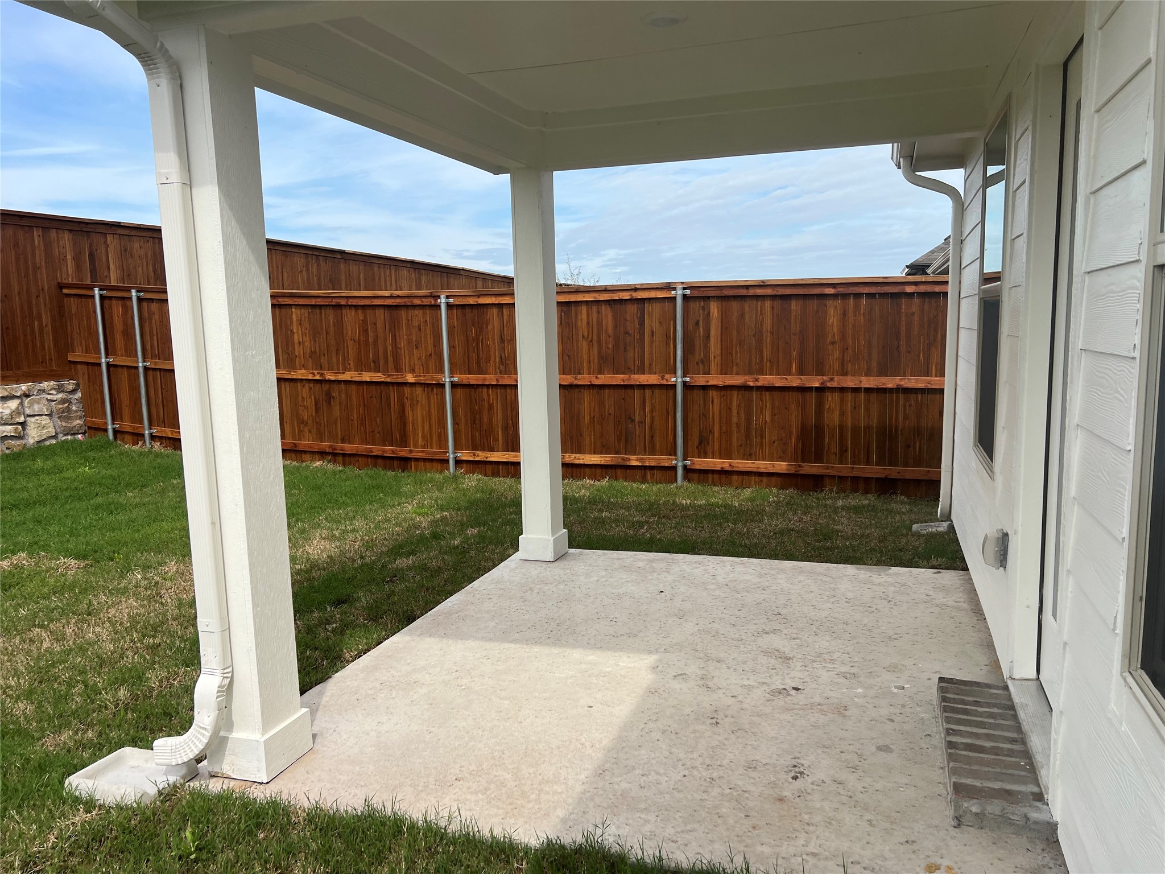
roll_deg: +0.8
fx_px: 875
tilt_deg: -8.6
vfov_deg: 53.1
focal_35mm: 26
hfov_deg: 67.3
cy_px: 437
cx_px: 582
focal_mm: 5.7
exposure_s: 1/3356
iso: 50
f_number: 1.5
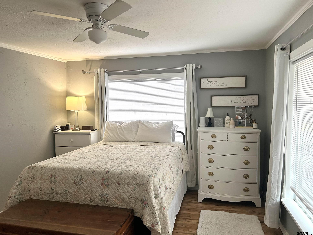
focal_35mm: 26
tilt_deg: -2.7
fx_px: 235
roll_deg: +0.9
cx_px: 156
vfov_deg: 53.1
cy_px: 118
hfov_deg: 67.3
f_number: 1.5
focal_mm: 5.7
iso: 80
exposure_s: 1/60
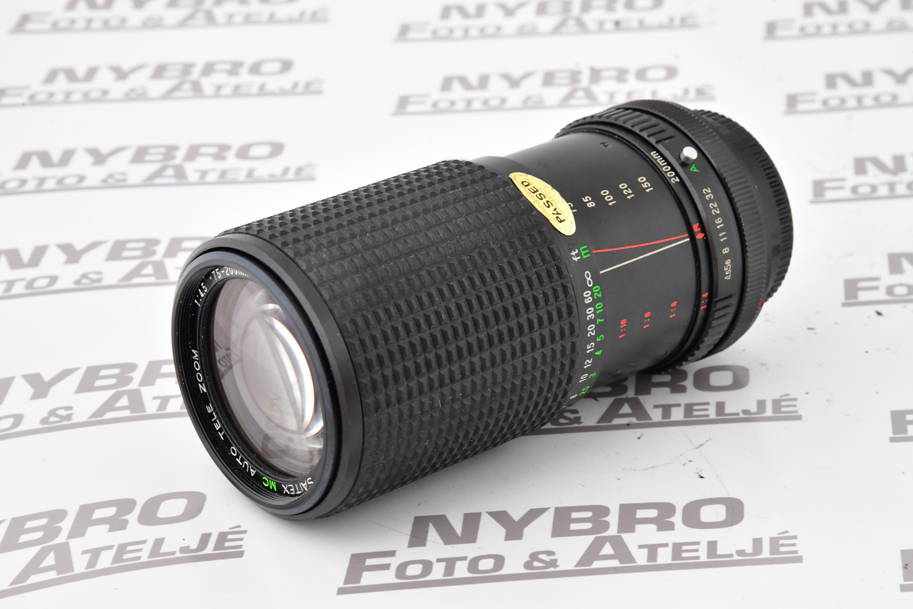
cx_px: 456
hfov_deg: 17.1
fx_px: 3043
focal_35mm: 120
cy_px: 304
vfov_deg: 11.4
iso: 3200
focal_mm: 120
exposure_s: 1/100
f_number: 18
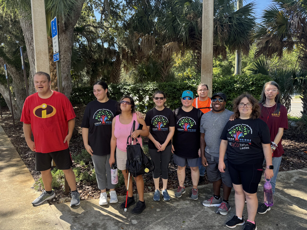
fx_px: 213
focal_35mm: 24
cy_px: 115
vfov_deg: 56.8
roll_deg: +0.9
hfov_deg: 71.6
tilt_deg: -8.5
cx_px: 154
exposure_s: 1/477
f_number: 1.78
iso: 80
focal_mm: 6.76
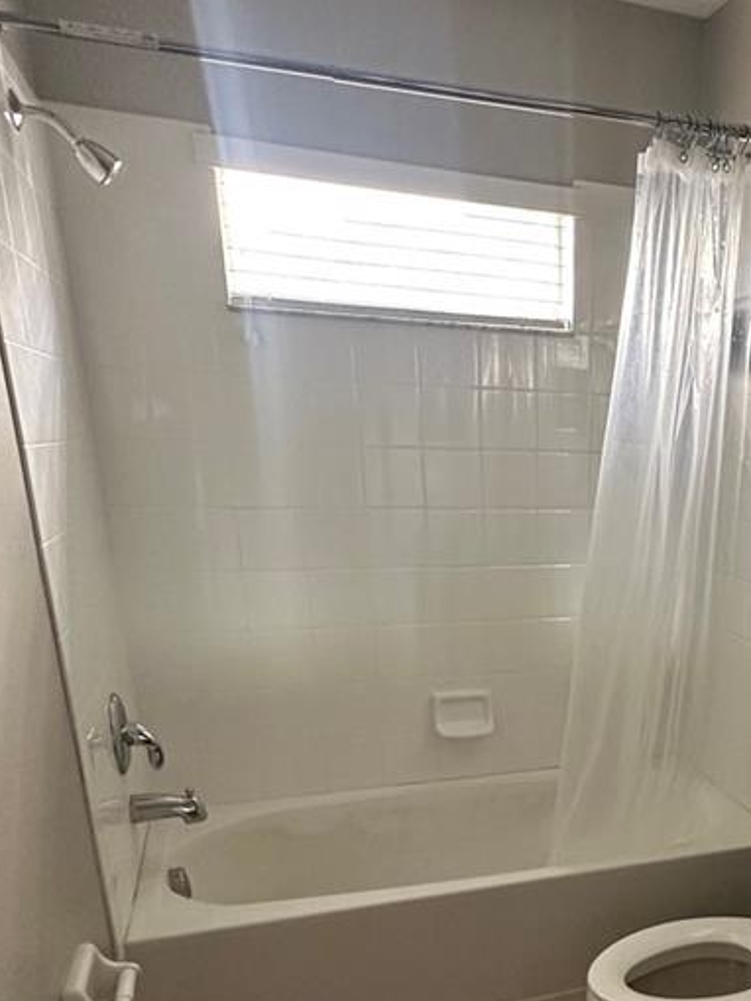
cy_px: 755
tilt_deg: -19.4
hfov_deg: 39.6
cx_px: 684
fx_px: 954
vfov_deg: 52.8
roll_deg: -2.2
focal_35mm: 33
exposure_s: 1/99
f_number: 2.2
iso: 250
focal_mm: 2.22
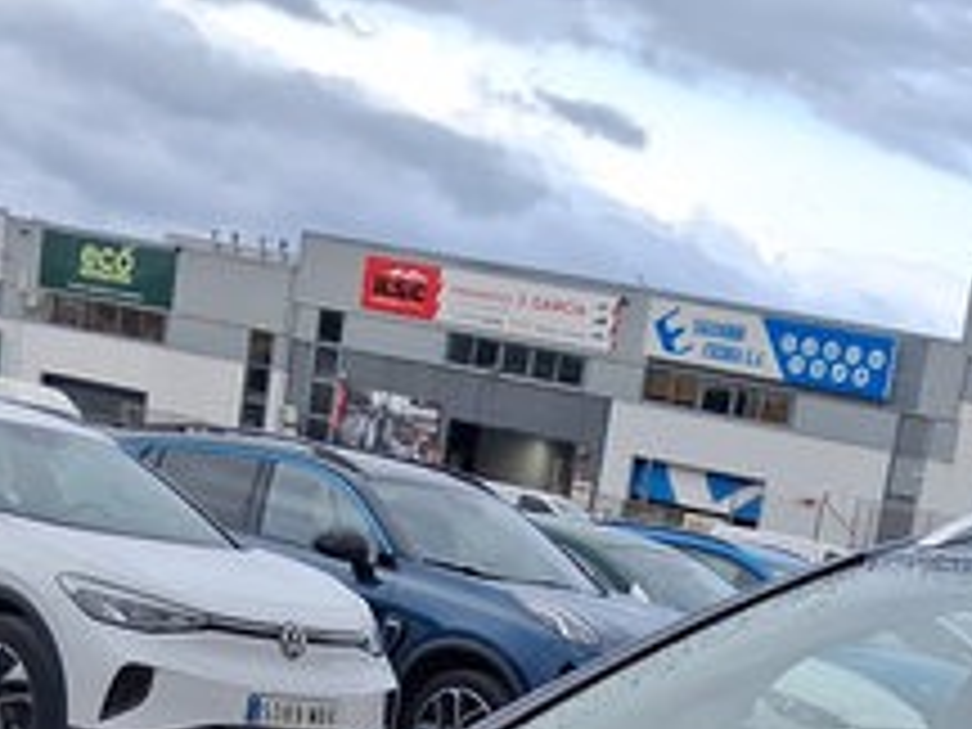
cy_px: 1346
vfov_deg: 13.2
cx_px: 788
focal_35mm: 100
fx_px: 2808
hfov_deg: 19.4
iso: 20
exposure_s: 1/169
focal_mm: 4
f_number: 1.8
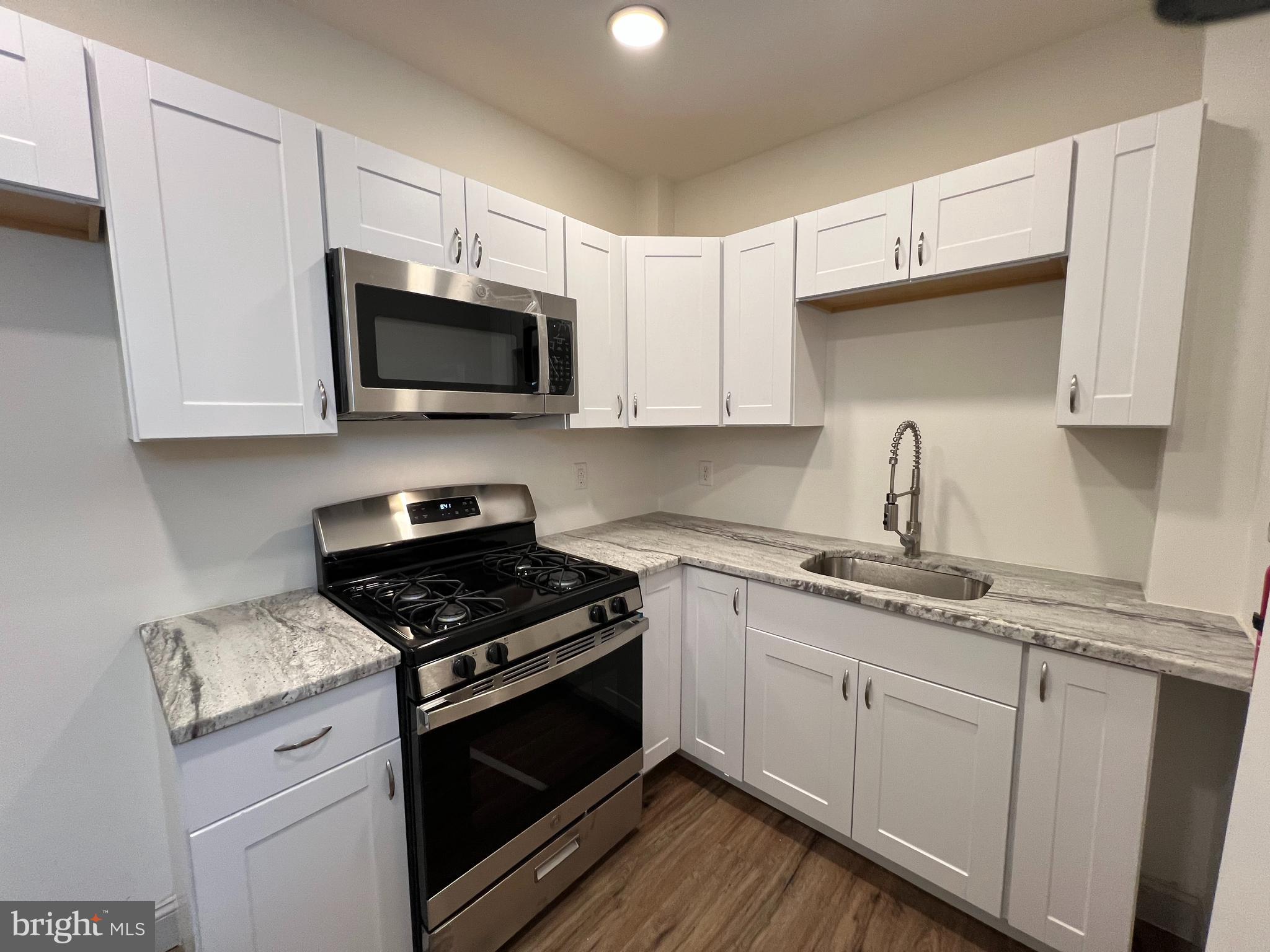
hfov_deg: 106.2
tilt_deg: -7.2
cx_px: 635
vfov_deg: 89.9
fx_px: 477
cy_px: 476
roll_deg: +0.6
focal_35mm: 13
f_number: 1.8
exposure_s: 1/120
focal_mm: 1.57
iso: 200
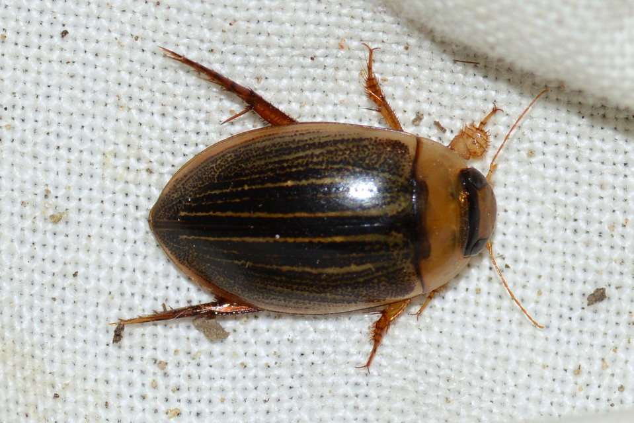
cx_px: 317
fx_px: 2642
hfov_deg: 13.7
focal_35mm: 150
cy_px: 212
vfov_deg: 9.2
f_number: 13
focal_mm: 100
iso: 100
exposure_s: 1/200
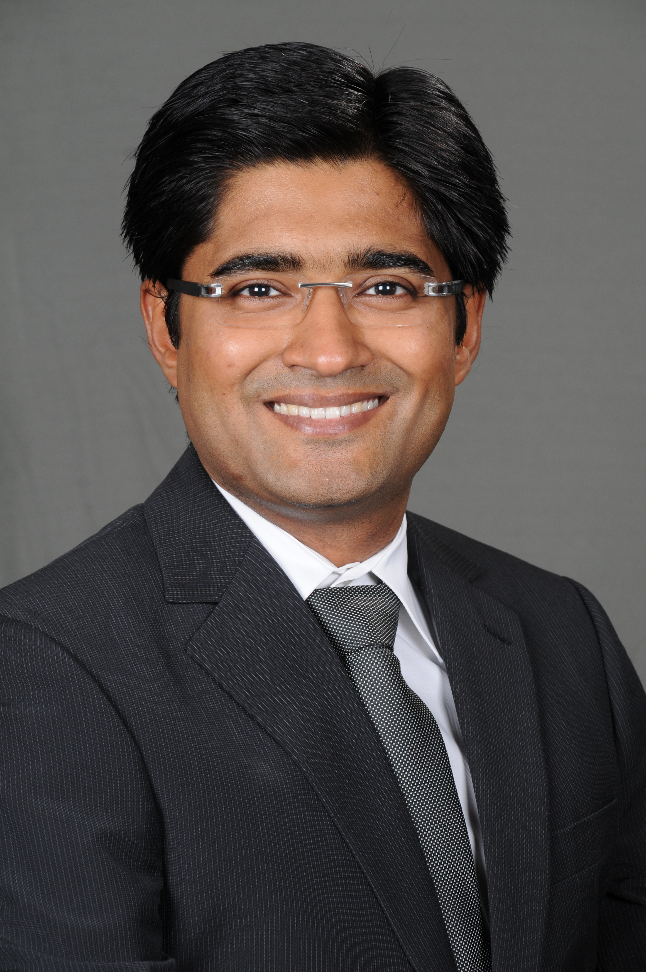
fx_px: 4533
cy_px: 486
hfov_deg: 8.2
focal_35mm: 168
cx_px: 323
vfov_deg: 12.2
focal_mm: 112
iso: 200
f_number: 9
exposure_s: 1/125
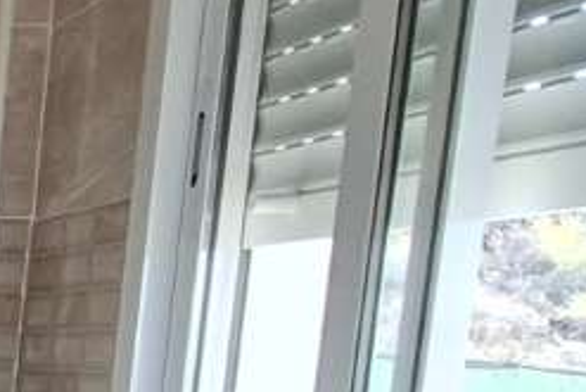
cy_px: 555
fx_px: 1336
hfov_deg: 16.7
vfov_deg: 15.6
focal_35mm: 82
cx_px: -660
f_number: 2.2
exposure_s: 1/60
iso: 40
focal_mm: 1.74
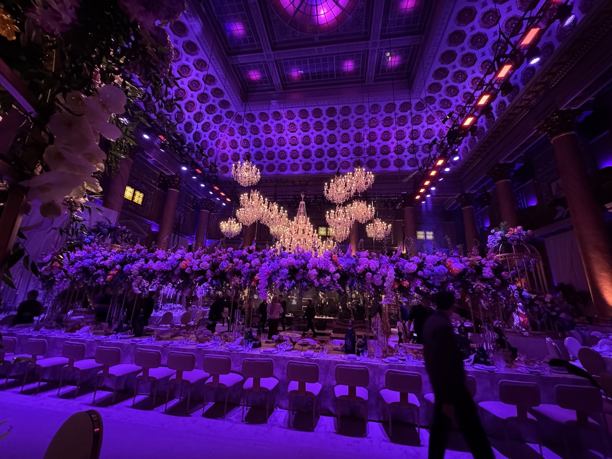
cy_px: 230
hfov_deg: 102.1
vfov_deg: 85.7
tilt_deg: +15.2
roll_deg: -3.0
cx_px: 306
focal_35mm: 14
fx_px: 248
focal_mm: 2.22
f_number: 2.2
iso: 1250
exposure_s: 1/40
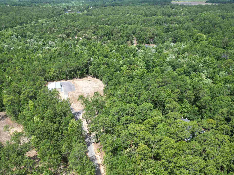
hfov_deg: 65.2
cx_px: 127
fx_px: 183
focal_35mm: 27
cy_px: 95
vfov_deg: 51.3
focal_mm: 6.72
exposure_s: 1/1500
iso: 100
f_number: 1.7
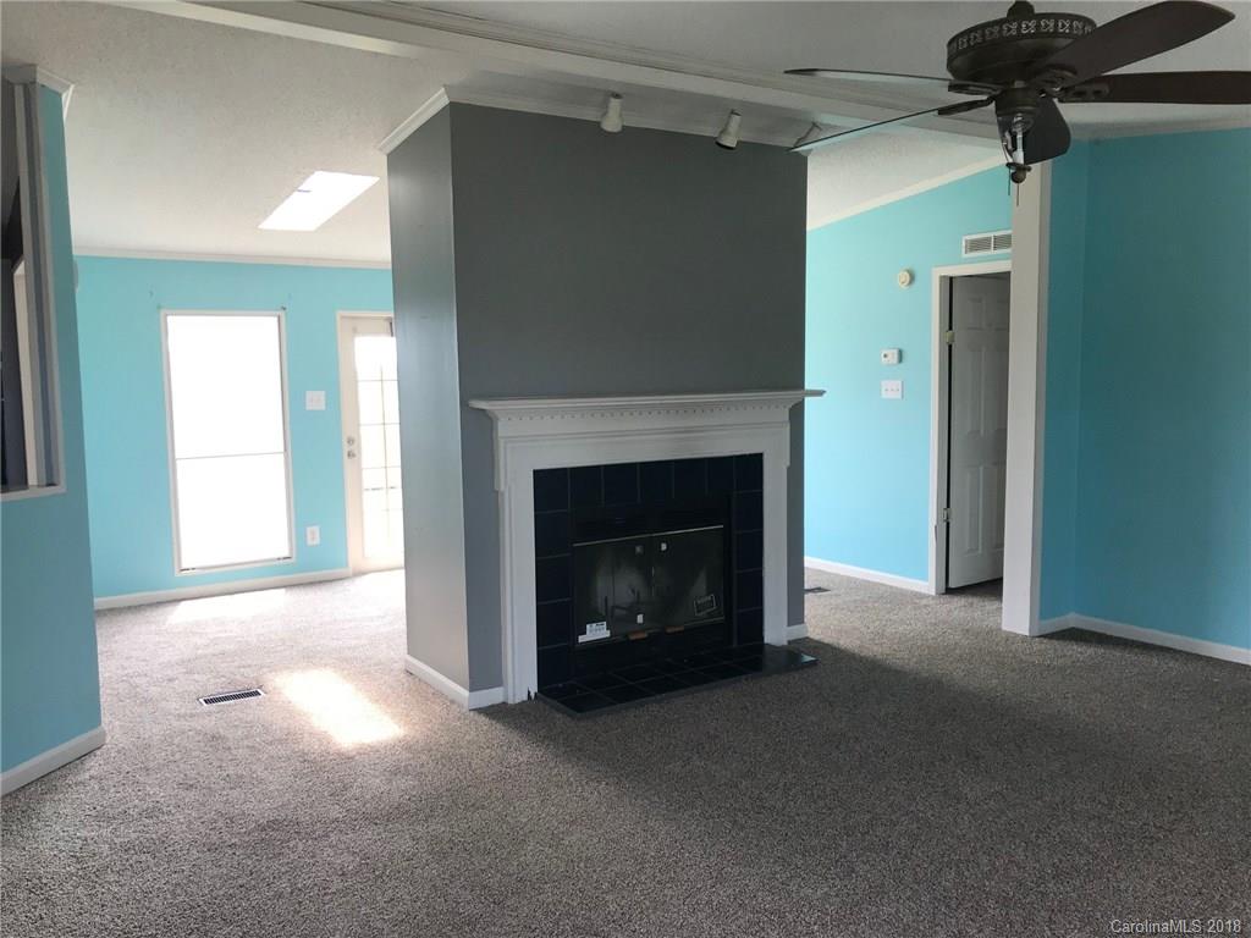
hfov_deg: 63.4
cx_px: 626
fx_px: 1012
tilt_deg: -5.8
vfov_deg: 49.7
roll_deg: +0.8
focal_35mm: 28
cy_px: 469
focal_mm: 3.99
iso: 32
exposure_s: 1/92
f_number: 1.8
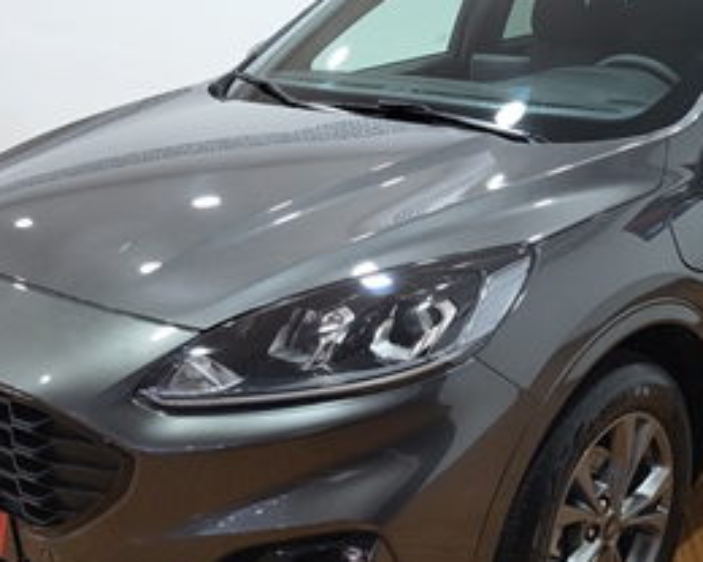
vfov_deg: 30.2
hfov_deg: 37.2
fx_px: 1040
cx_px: 422
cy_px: 297
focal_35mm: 50
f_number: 1.8
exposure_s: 1/50
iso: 250
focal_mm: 5.4
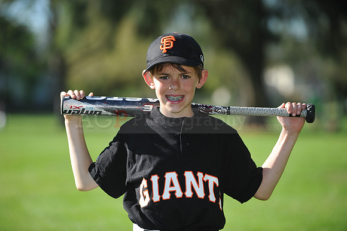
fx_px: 1927
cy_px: 116
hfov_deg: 10.3
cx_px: 174
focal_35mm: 200
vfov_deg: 6.9
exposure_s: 1/1000
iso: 200
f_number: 4
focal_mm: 200
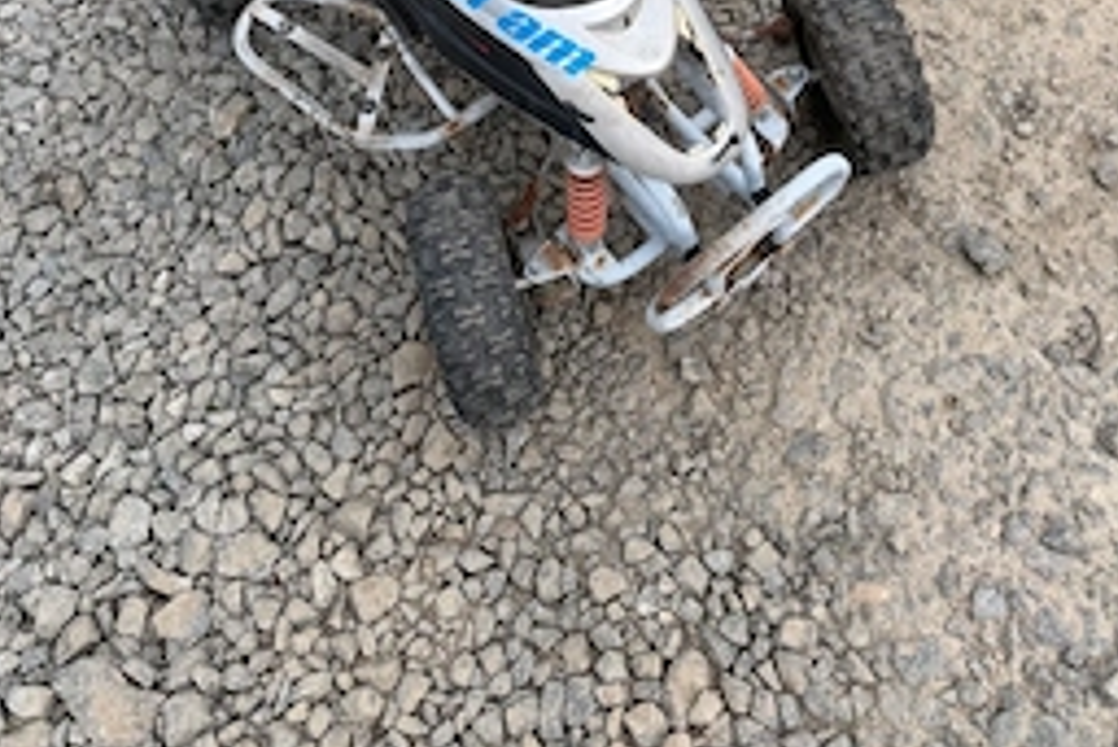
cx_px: 585
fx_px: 1212
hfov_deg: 49.5
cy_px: 26
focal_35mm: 39
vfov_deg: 32.0
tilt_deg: -52.8
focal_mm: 6.76
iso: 64
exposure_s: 1/204
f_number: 1.78
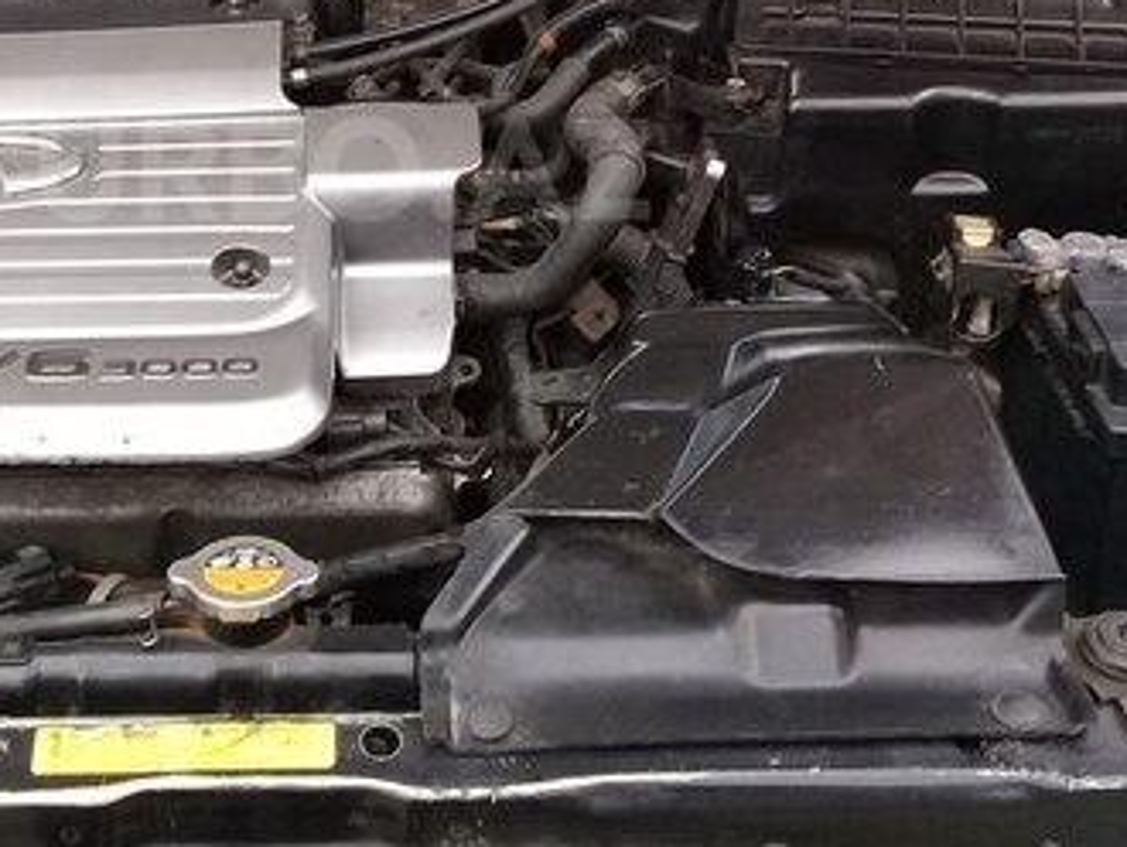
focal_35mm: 62
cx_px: 301
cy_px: 169
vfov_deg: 23.3
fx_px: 2020
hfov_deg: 30.7
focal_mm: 3.3
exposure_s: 1/100
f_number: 2.2
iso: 80
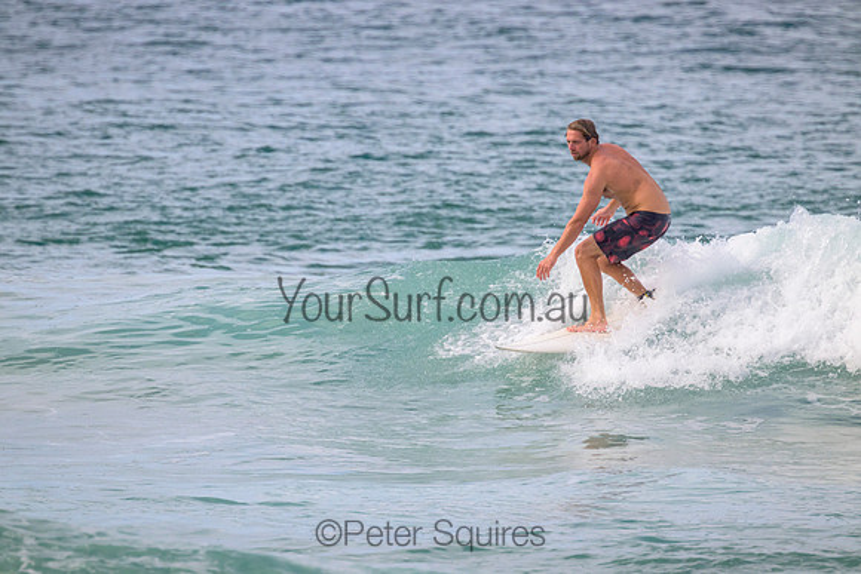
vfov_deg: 1.7
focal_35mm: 800
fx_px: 19137
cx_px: 430
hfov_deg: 2.6
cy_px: 287
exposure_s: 1/1600
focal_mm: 800
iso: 1250
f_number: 11
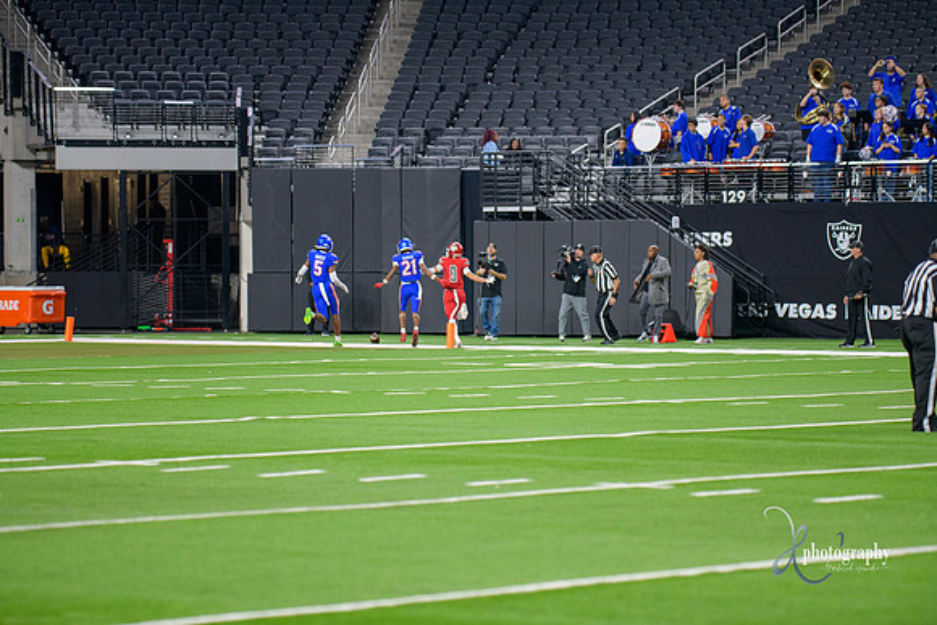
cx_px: 468
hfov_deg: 13.2
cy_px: 312
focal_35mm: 155
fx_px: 4035
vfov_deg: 8.9
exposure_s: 1/400
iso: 1000
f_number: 2.8
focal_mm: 155
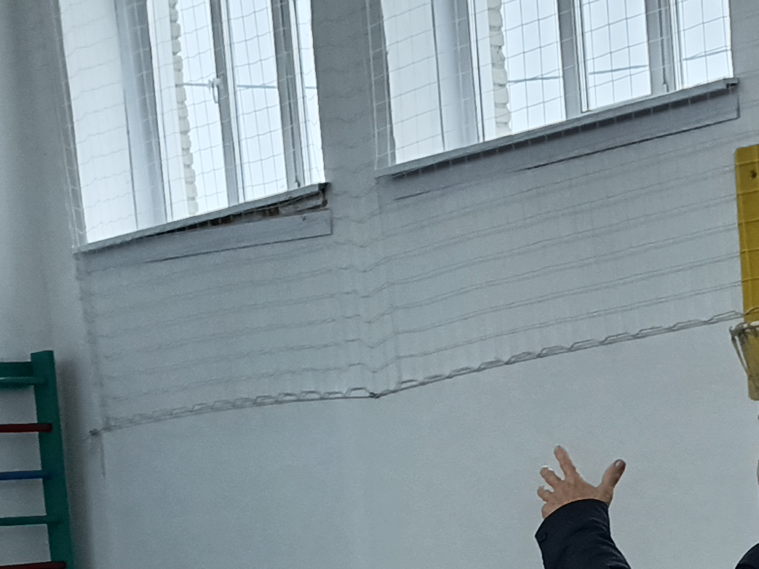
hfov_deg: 18.3
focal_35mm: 106
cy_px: 967
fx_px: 2324
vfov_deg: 12.9
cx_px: 647
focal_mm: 5.25
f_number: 1.7
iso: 172
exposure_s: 1/99.9
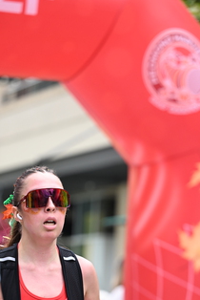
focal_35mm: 210
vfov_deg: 9.8
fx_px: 1746
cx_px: 114
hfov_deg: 6.6
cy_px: 235
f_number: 2.8
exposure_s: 1/2000
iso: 640
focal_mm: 120
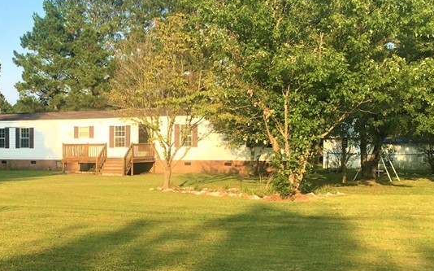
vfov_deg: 21.9
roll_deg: -0.2
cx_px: 101
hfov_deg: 33.8
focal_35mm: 59
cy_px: 186
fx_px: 697
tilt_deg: -5.4
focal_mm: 4.15
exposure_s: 1/1068
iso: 32
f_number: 2.2
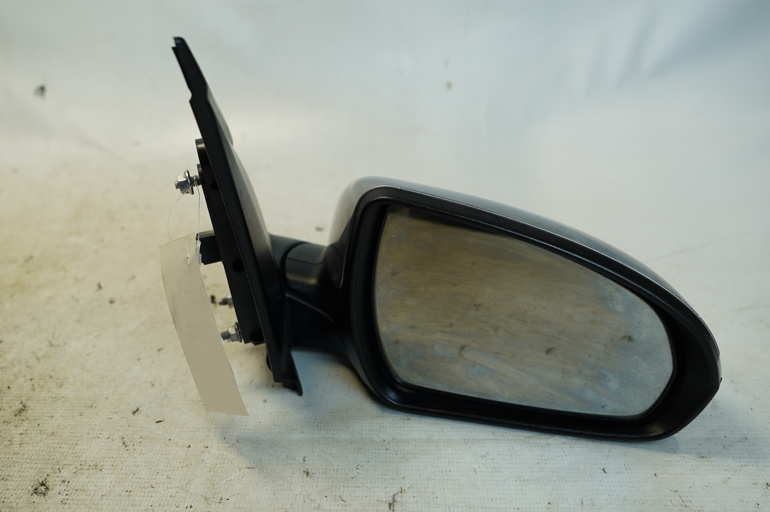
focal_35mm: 37
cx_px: 385
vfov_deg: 35.9
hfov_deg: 51.9
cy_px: 256
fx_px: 791
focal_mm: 25
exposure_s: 1/60
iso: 160
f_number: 4
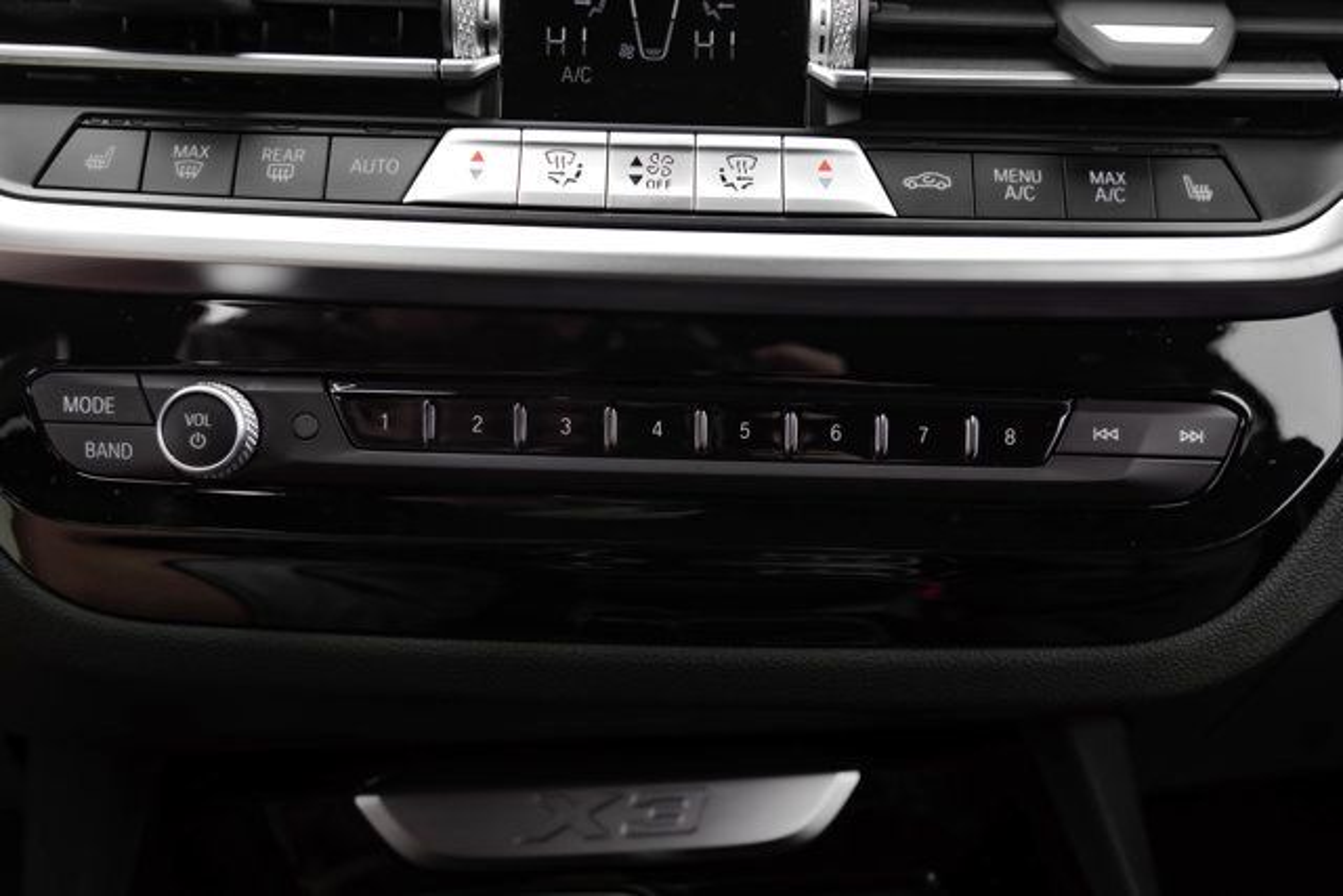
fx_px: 1418
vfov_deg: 35.1
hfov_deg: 50.7
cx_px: 672
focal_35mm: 38
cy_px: 448
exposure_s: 1/200
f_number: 7.1
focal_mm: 38
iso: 640
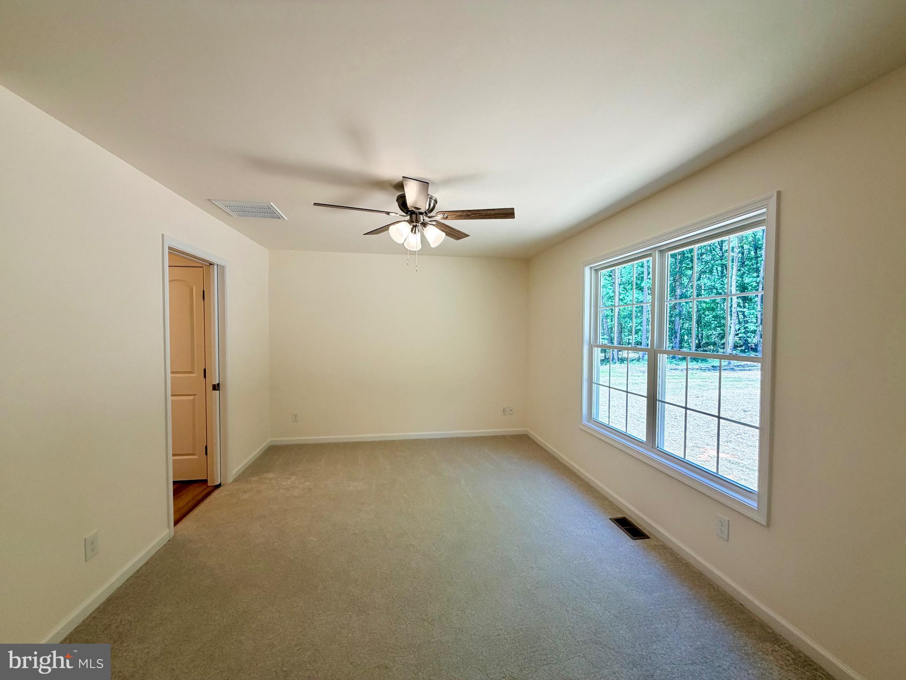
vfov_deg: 85.7
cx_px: 453
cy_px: 340
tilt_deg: -2.0
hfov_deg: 102.1
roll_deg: +0.3
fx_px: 366
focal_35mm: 14
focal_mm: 2.22
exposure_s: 1/120
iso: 64
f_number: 2.2
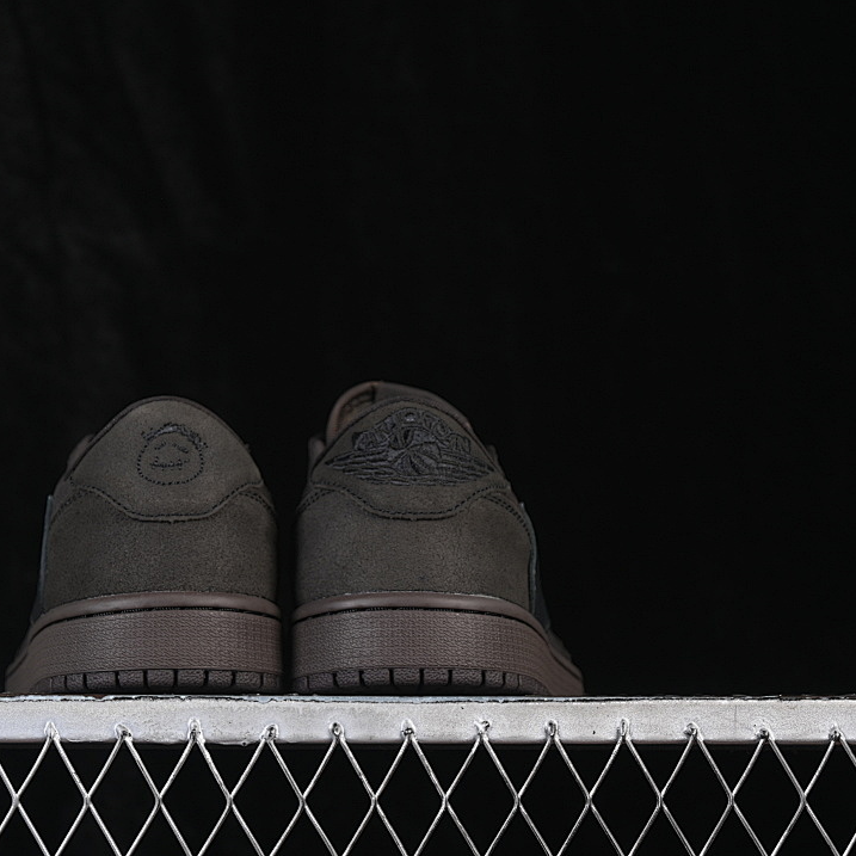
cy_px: 427
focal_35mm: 96
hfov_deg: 18.1
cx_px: 290
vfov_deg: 18.1
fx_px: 2686
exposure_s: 1/60
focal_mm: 50
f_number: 6.3
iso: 160
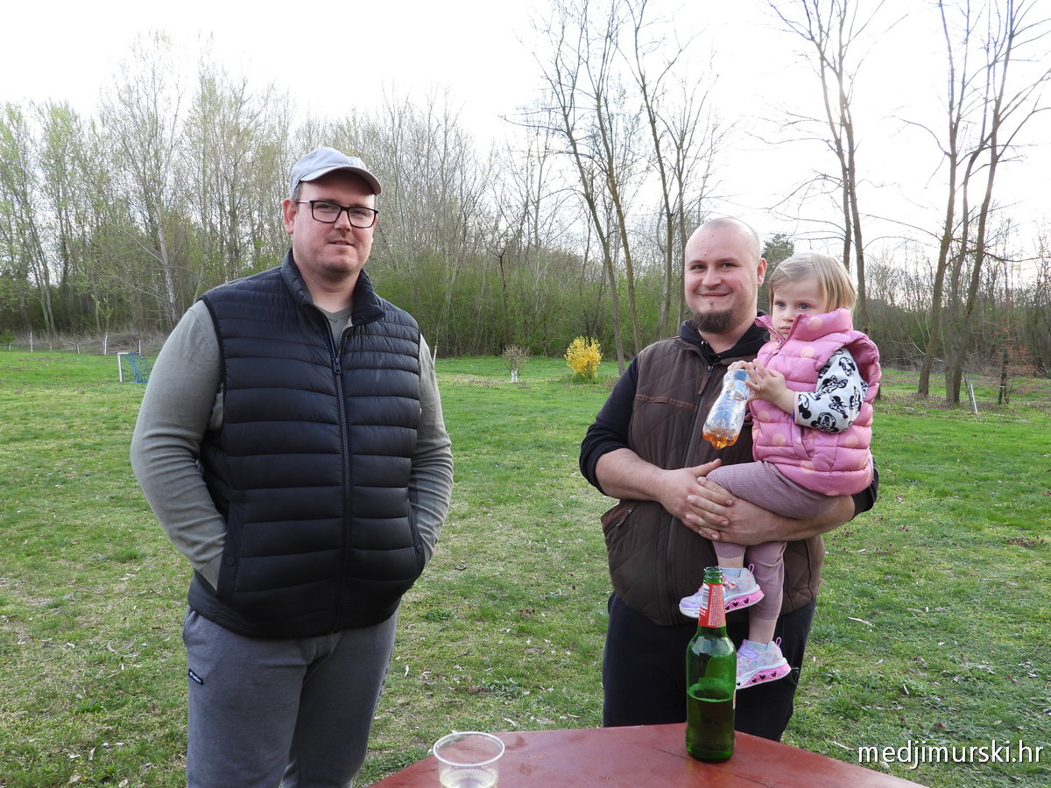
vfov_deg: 46.8
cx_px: 526
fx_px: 911
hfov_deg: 60.0
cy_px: 394
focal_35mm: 30
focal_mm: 5.4
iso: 100
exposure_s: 1/125
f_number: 3.2
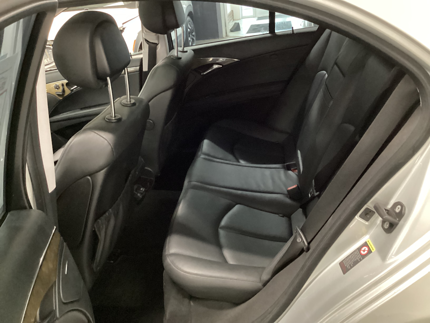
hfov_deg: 58.4
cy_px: 162
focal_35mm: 31
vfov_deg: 45.4
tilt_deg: -27.0
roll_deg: +6.3
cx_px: 215
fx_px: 385
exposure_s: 1/17
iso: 800
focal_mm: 3.3
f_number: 2.4
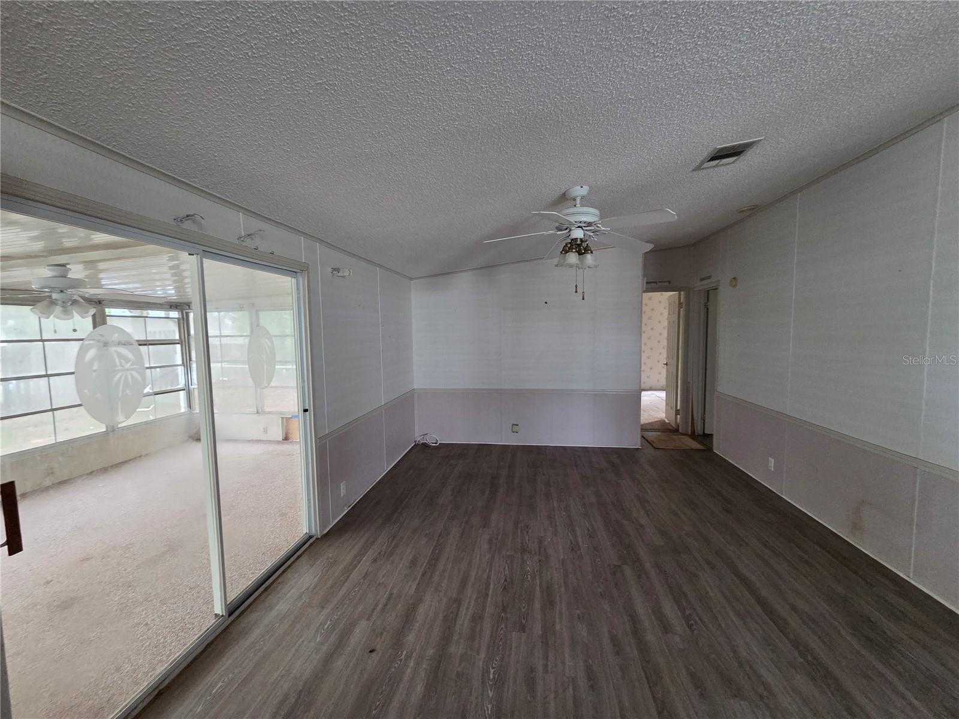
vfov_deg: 89.9
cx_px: 480
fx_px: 360
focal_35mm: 13
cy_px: 360
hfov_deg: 106.2
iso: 640
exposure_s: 1/60
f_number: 2.2
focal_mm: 2.2
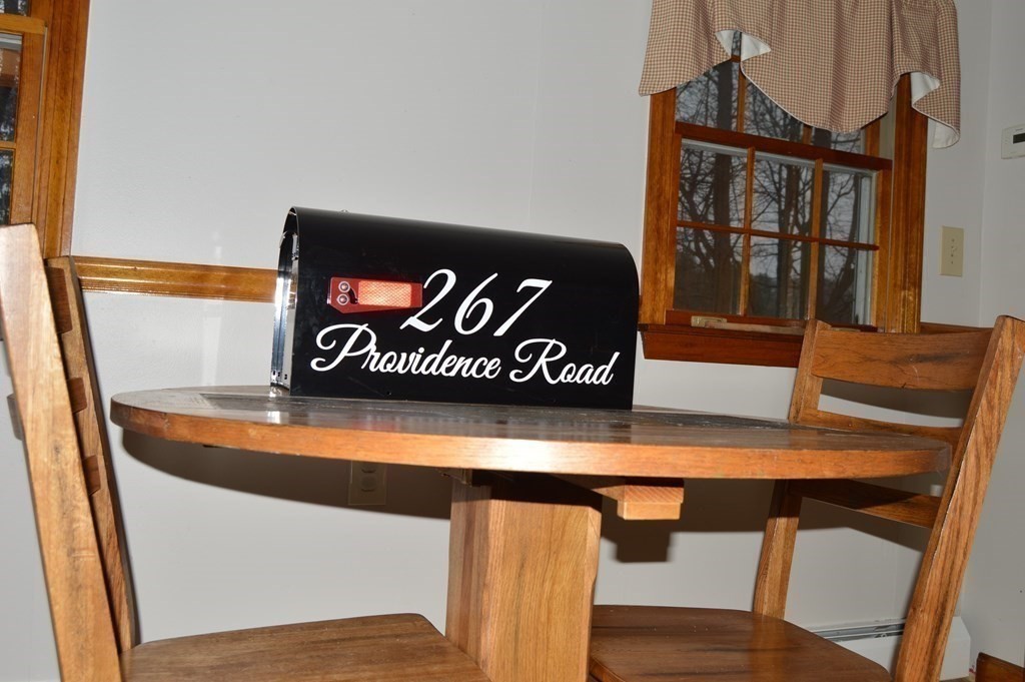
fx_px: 939
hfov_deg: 57.3
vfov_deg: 39.9
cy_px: 341
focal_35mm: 33
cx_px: 512
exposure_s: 1/60
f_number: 8
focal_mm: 22
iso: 125
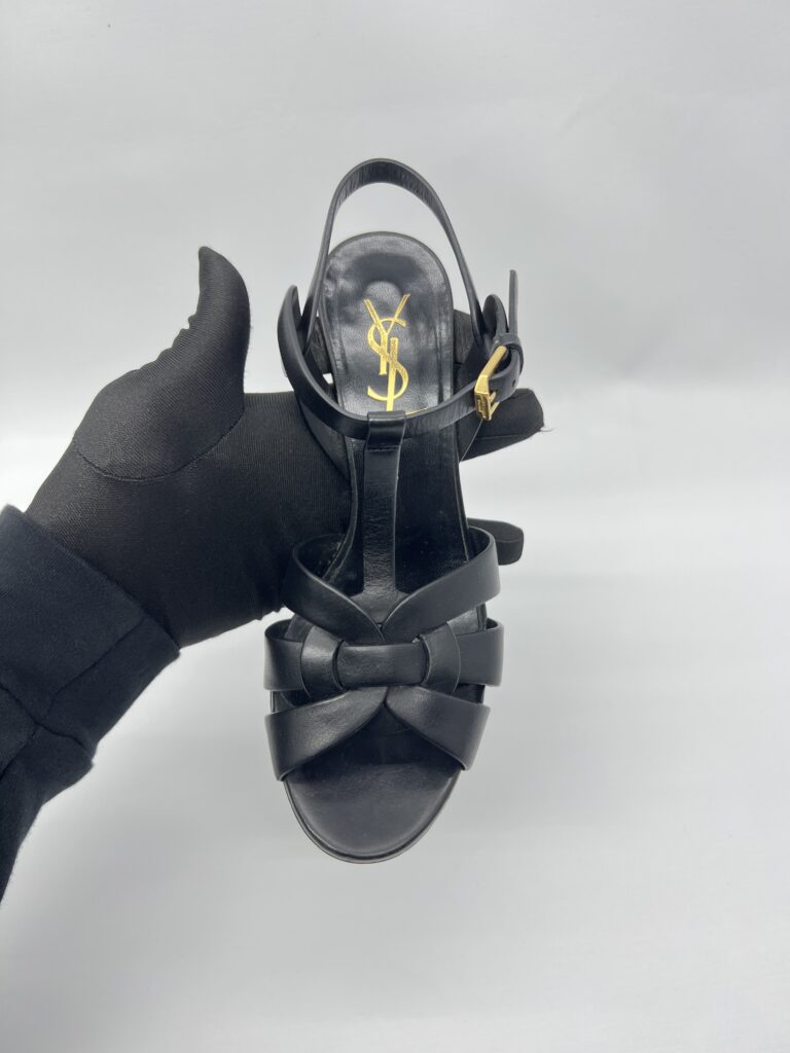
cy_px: 526
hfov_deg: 53.1
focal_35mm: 26
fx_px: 791
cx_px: 395
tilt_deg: -47.9
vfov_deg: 67.3
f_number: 1.5
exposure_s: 1/100
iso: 50
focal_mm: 5.7
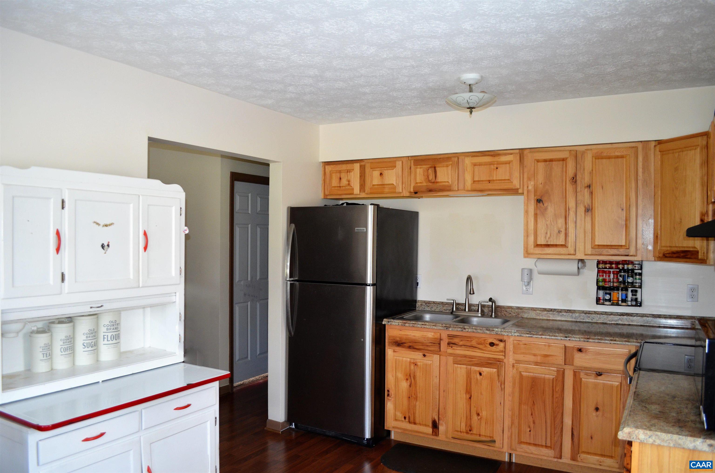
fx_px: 535
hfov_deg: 67.5
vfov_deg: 47.7
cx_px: 358
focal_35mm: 27
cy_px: 236
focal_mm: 18
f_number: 3.5
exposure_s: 1/60
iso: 720
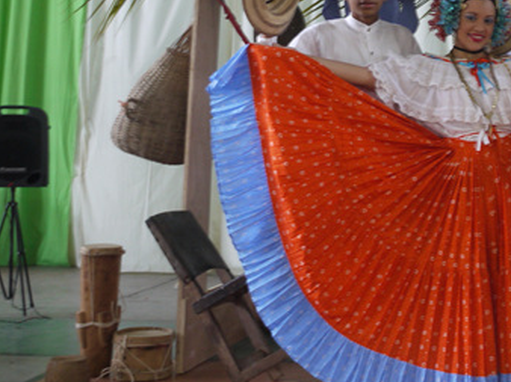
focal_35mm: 72
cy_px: 45
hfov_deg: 26.0
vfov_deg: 20.1
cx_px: 479
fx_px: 1062
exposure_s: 1/20
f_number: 4.3
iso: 400
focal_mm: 19
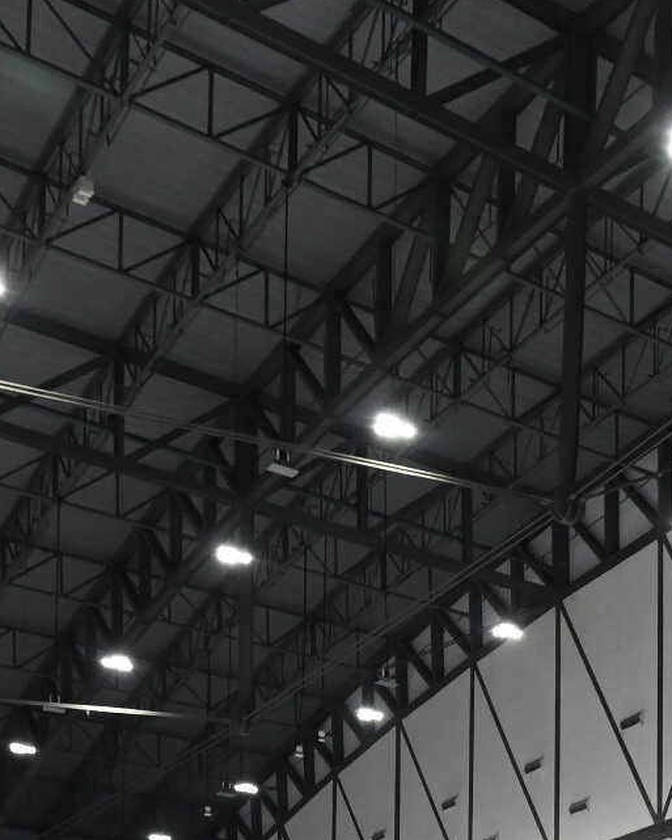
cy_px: 1149
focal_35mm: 62
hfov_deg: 20.1
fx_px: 1541
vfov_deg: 25.4
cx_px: 1089
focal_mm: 14
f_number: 4.5
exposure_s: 1/125
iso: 2000
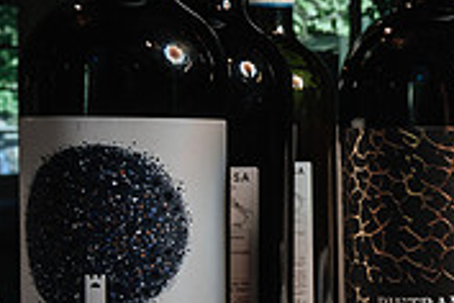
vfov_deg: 15.3
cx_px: 746
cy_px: 194
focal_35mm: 89
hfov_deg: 19.0
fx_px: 1122
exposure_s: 1/30
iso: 200
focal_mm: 17.4
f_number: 8
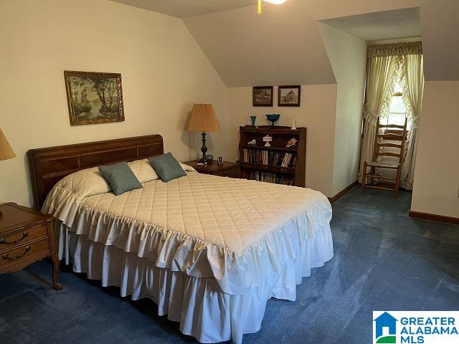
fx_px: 345
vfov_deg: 53.1
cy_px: 172
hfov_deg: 67.3
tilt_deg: -11.9
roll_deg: +0.8
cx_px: 230
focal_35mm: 26
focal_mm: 5.1
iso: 320
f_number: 1.6
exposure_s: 1/60
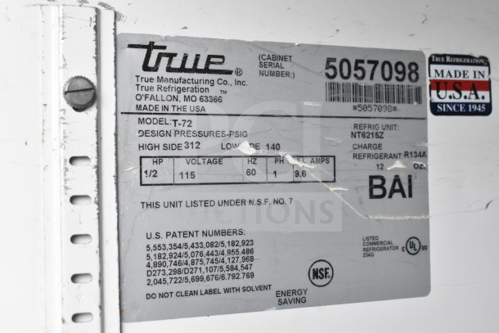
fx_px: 790
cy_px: 166
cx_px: 250
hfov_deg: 35.0
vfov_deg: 23.8
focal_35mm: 57
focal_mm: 38
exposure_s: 1/320
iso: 6400
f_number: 9
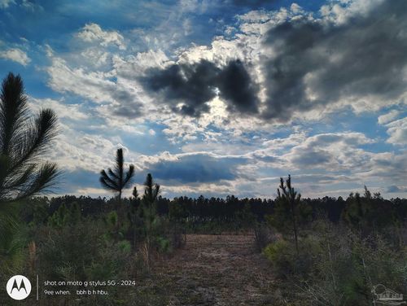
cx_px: 204
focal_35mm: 24
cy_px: 153
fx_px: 282
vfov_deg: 56.9
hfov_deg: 71.5
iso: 100
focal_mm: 5.56
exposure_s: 1/2358
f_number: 1.8
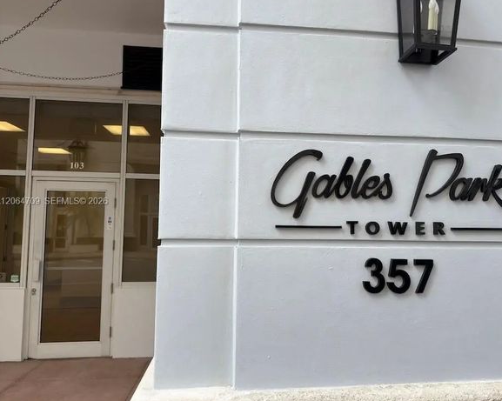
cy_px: 202
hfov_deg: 66.0
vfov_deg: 54.9
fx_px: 386
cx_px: 271
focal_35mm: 26
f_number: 1.78
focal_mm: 6.76
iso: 64
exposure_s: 1/724
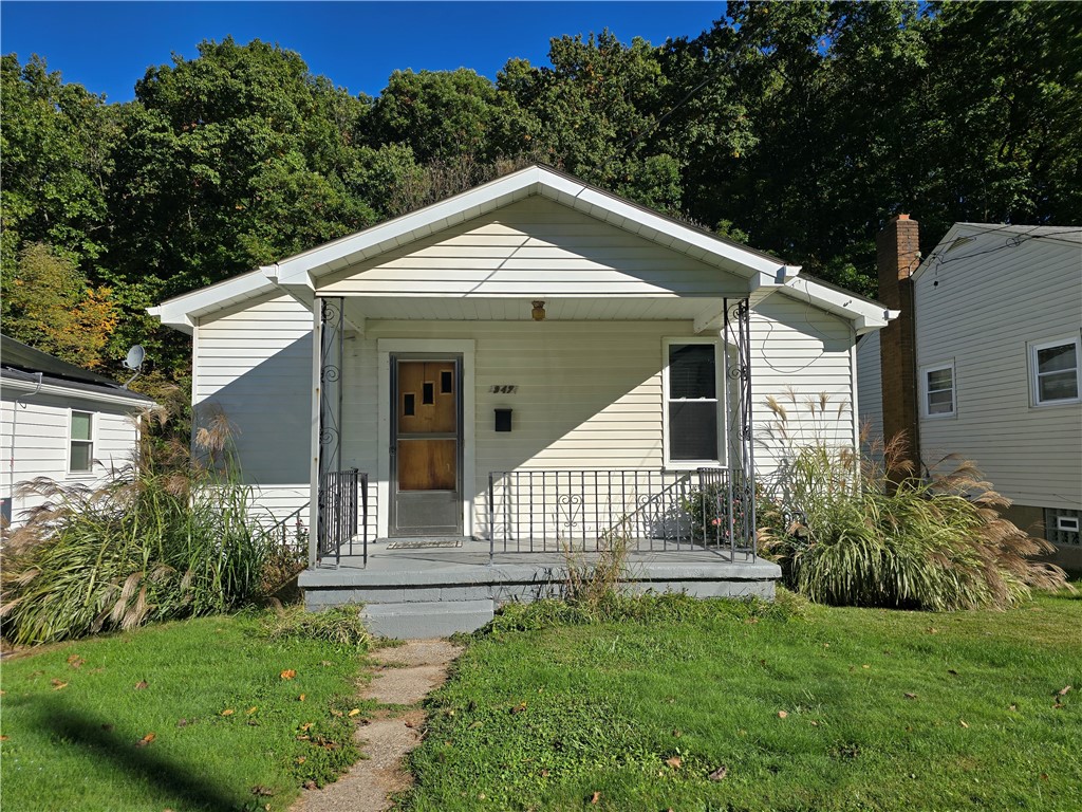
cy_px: 406
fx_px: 719
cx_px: 541
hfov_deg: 73.9
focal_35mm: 23
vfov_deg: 58.9
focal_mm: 6.3
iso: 12
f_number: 1.7
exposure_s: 1/852
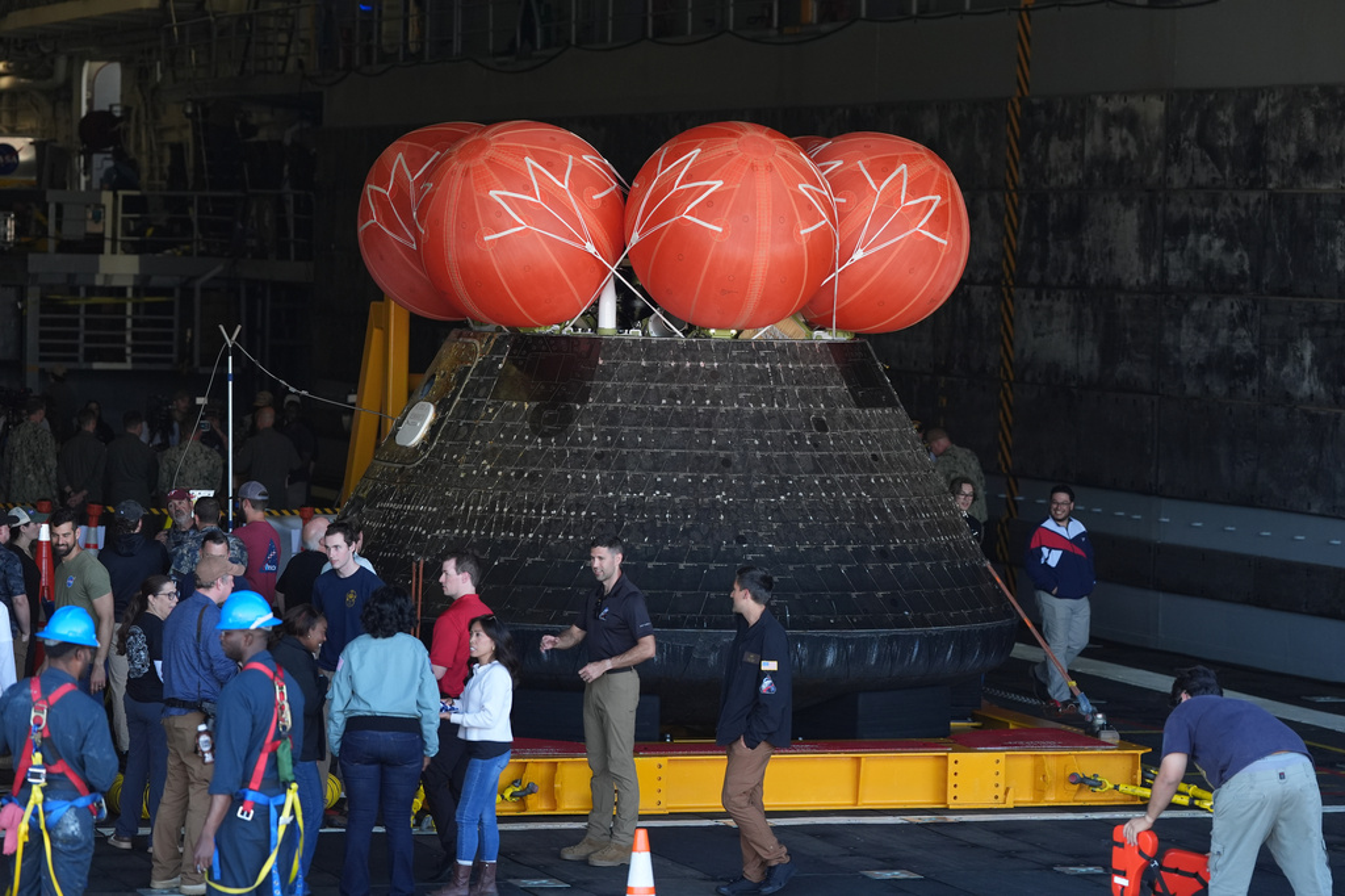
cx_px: 672
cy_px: 448
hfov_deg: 15.5
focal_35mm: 132
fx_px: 4930
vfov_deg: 10.4
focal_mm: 132
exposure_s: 1/1000
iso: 1250
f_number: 3.5
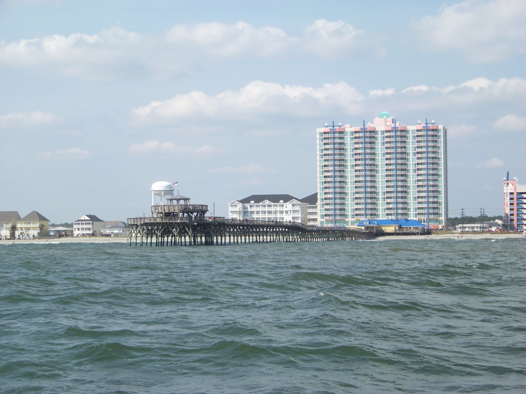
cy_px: 197
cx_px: 266
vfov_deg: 16.8
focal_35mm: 88
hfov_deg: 22.3
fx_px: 1337
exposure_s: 1/1000
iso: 68
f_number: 3.2
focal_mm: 14.6
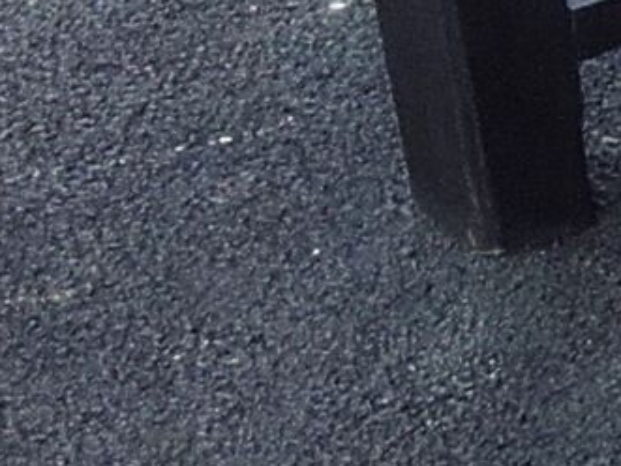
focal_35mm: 243
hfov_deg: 6.7
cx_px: 2304
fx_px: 4358
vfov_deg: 6.1
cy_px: 169
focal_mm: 3.31
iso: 50
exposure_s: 1/341
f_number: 2.2
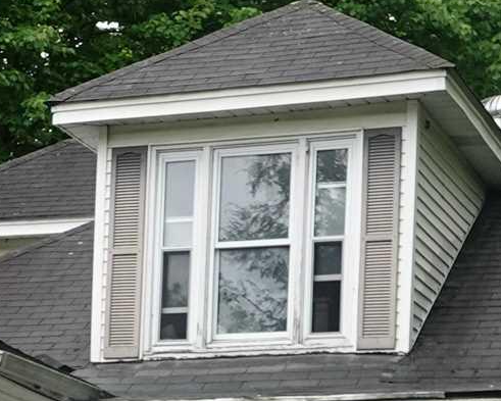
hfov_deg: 13.6
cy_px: 624
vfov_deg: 10.5
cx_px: 181
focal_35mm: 141
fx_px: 2091
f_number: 3.5
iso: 100
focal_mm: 8.8
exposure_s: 1/250
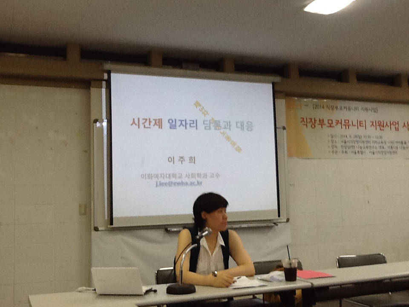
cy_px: 154
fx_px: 520
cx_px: 204
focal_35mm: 44
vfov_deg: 32.9
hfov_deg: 42.9
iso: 50
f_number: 2.4
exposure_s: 1/30
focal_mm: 2.03
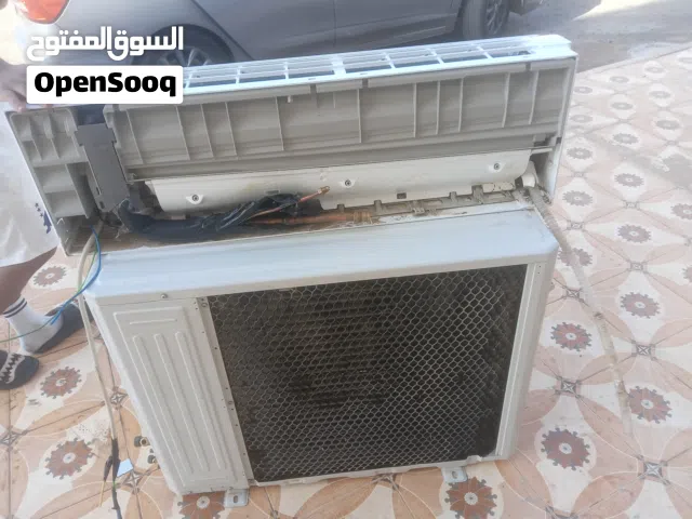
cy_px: 260
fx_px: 540
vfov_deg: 51.4
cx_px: 346
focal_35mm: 27
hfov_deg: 65.3
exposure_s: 1/484
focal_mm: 4.05
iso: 200
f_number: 1.8
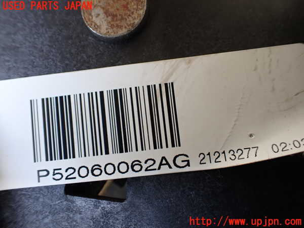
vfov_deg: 46.8
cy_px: 114
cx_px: 152
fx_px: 263
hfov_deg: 60.0
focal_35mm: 30
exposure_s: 1/125
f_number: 2.3
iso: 200
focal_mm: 5.4
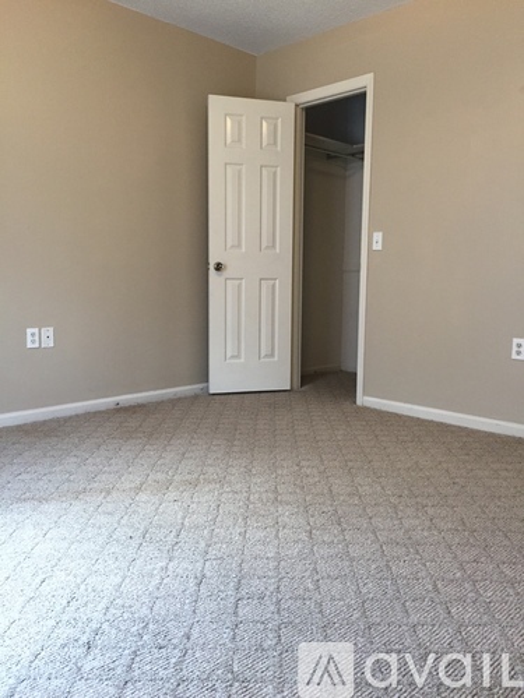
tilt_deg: -5.7
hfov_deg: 48.2
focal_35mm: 29
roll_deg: -0.6
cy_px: 349
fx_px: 585
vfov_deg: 61.7
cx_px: 262
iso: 125
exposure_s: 1/30
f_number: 2.2
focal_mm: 4.15
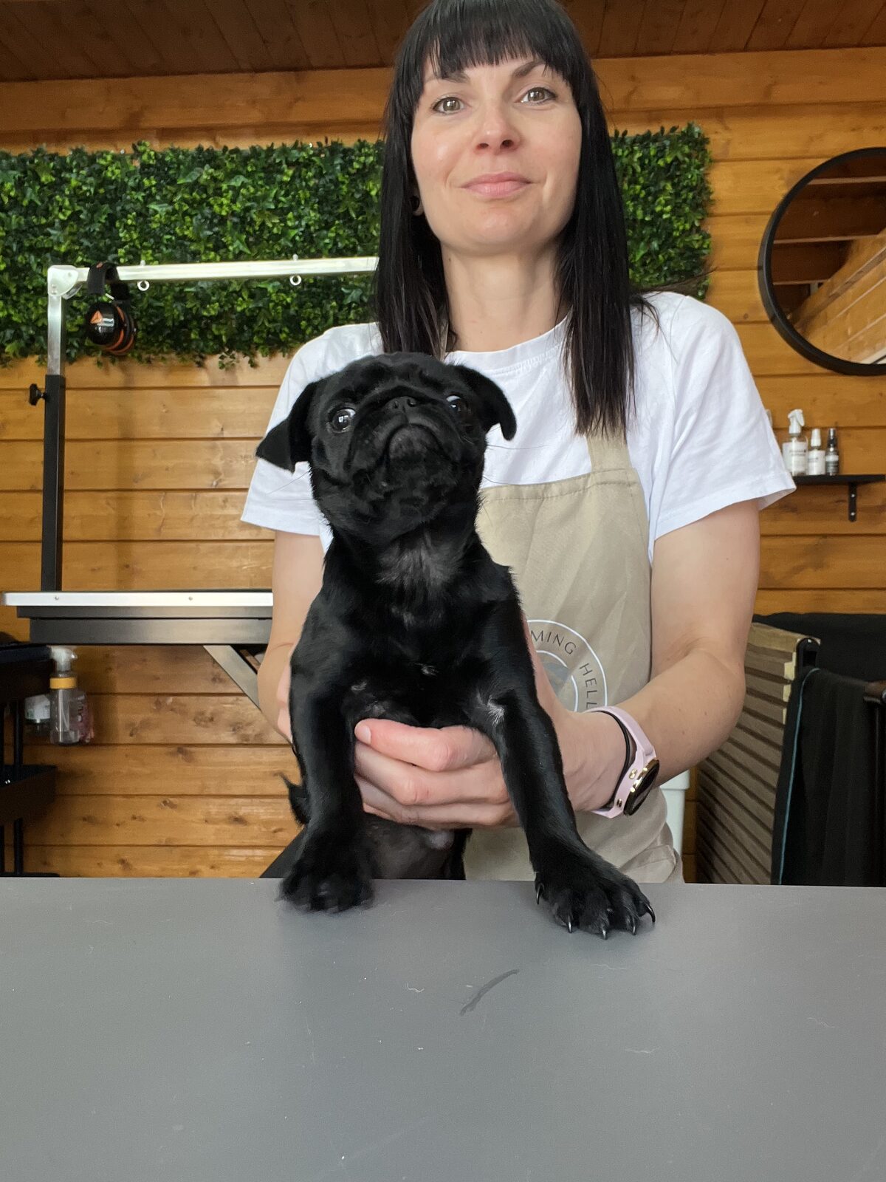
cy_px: 591
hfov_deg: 46.8
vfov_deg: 60.0
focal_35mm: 30
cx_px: 443
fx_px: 1024
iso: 100
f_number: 2.2
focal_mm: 2.71
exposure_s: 1/110
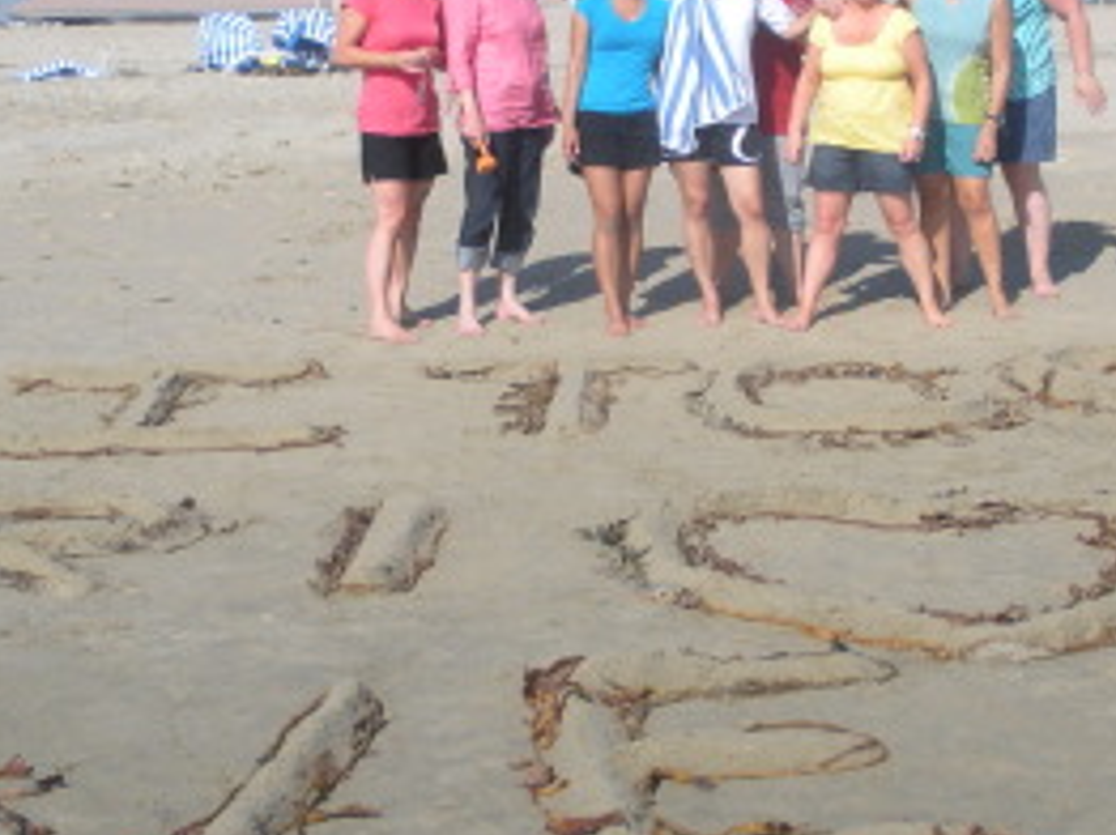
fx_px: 2834
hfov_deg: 22.1
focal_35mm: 88
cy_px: 277
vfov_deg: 16.7
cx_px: 801
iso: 64
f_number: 3.5
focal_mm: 6.3
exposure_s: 1/821
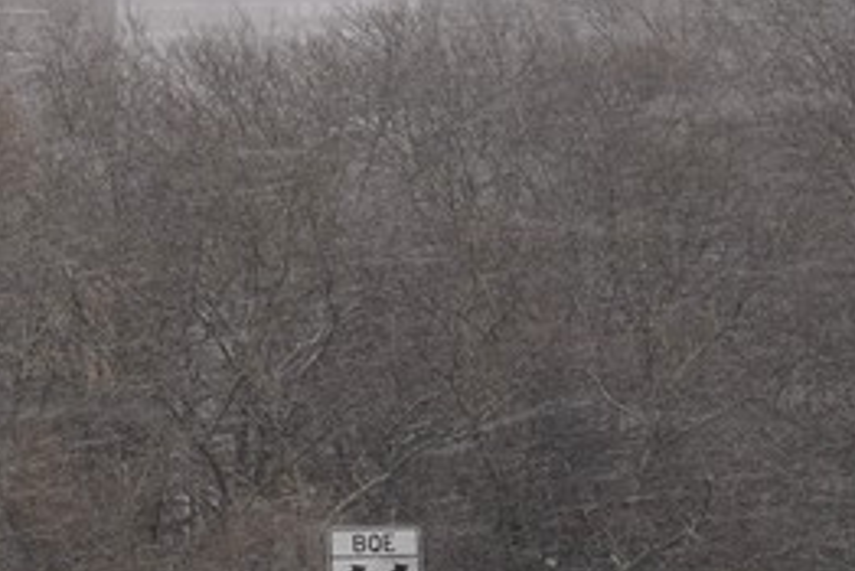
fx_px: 7247
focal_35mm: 305
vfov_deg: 4.5
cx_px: -1034
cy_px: 16
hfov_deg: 6.5
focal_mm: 40
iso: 320
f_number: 11
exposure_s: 1/125
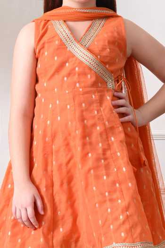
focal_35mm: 78
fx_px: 536
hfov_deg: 17.5
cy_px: 124
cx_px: 82
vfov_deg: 26.0
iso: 320
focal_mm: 78
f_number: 8
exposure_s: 1/160
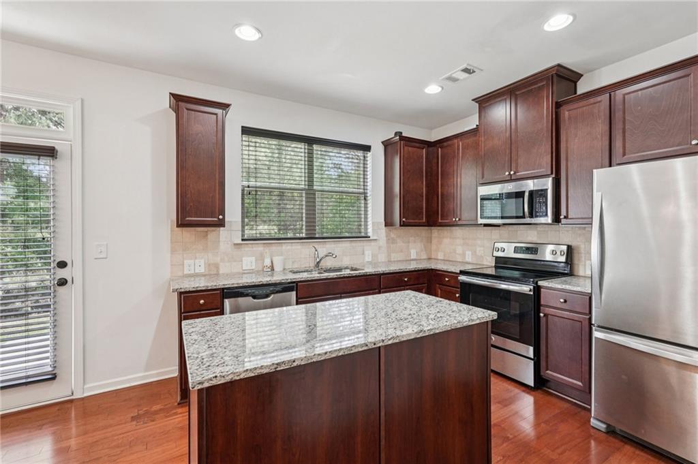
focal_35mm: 16
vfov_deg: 73.7
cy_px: 232
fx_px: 310
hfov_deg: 96.8
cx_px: 349
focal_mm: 16
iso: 800
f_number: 8
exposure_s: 1/25
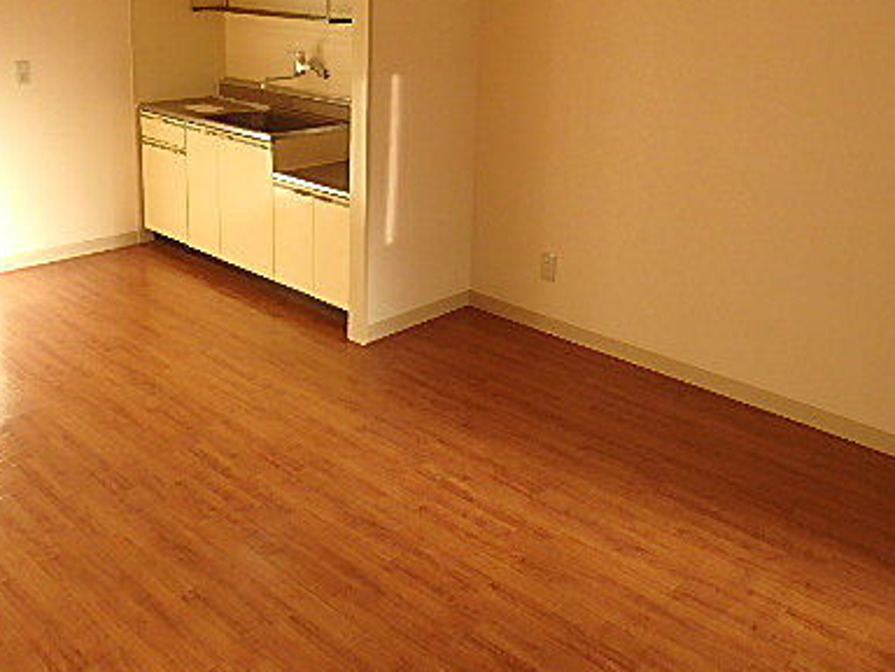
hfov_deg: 52.6
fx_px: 905
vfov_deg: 39.4
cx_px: 452
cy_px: 152
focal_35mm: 35
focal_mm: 3.7
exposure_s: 1/125
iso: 125
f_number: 3.5
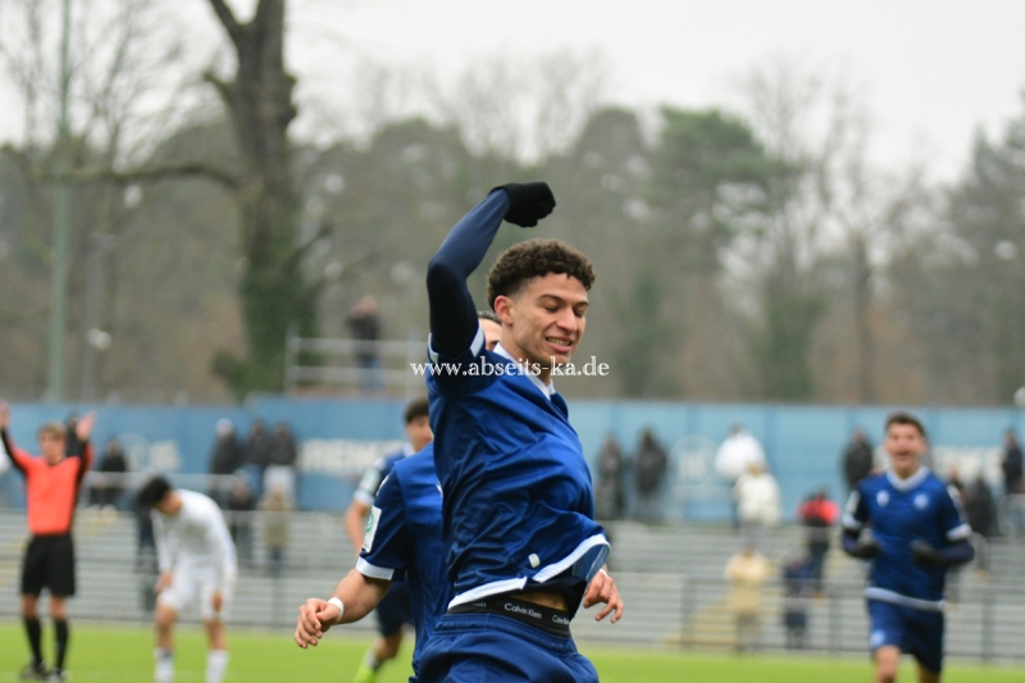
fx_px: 5124
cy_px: 342
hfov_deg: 11.4
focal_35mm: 180
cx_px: 512
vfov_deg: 7.6
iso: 1800
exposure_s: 1/2000
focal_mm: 120
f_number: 2.8
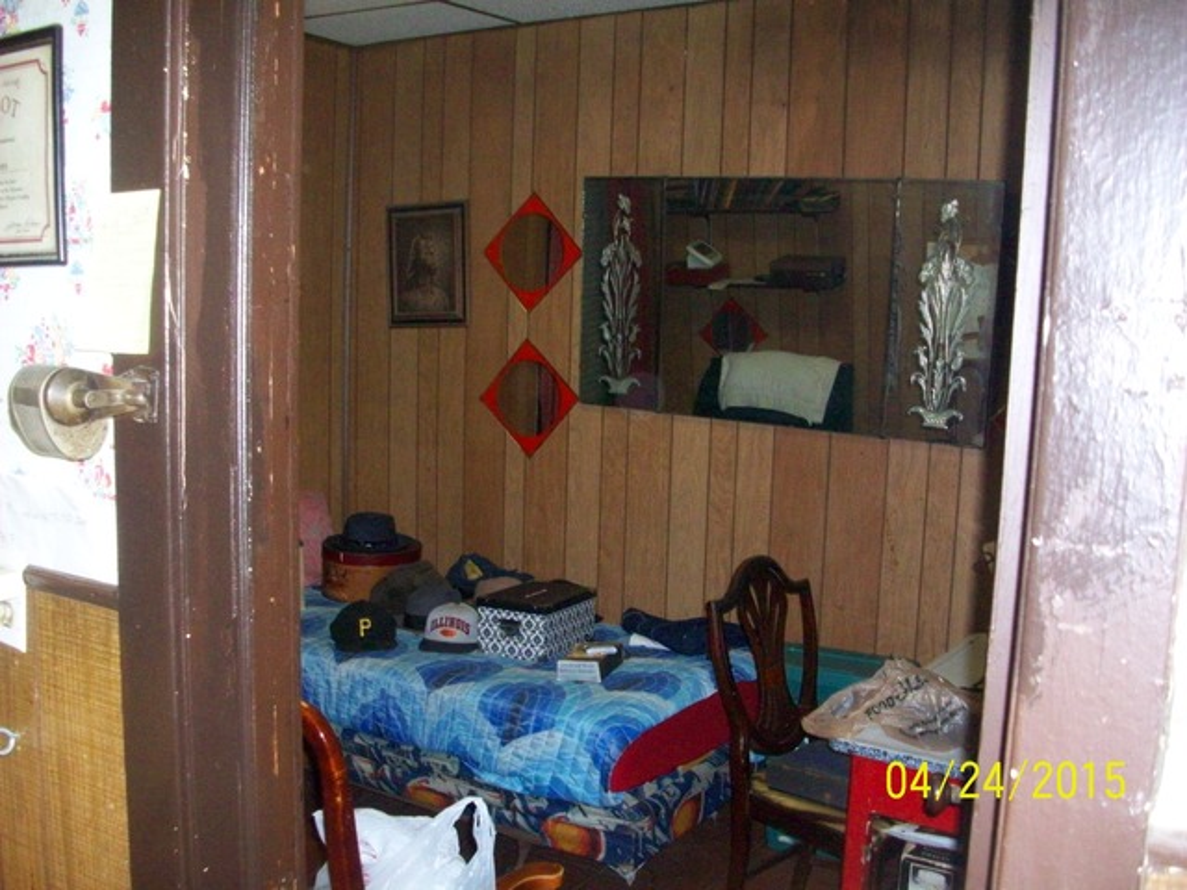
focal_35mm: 34
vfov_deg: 41.8
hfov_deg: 54.0
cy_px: 445
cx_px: 594
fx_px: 1166
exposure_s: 1/60
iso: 320
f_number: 2.8
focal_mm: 5.7
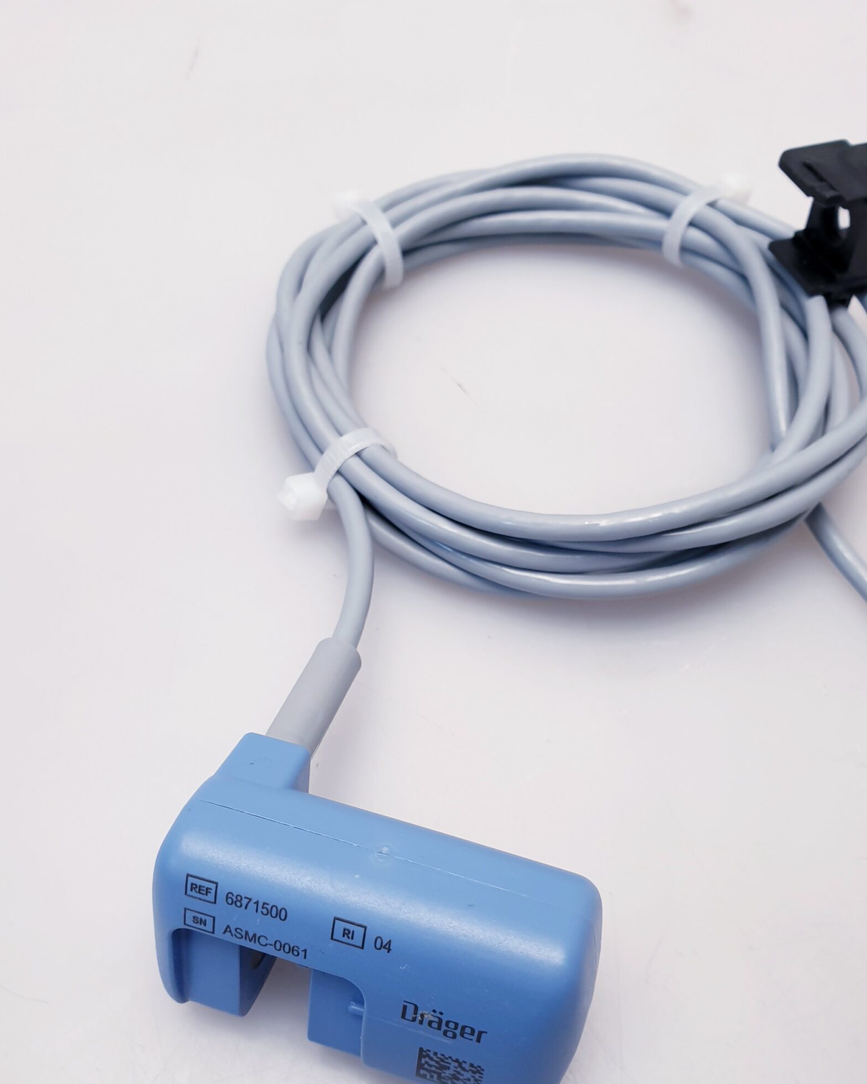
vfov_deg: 53.7
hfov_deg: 44.5
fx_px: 1059
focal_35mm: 33
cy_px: 669
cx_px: 433
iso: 64
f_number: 2.4
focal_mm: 4.3
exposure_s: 1/50
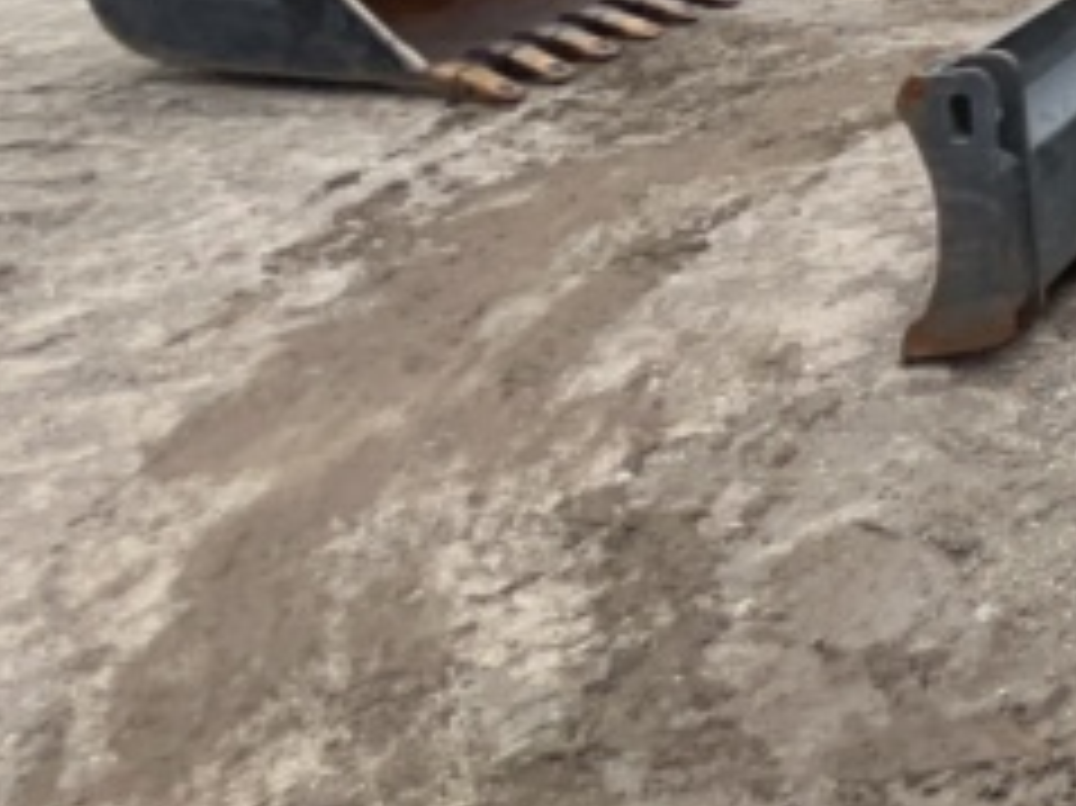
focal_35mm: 60
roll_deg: +1.7
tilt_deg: -0.4
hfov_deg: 21.5
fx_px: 1864
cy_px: -468
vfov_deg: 20.3
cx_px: 1918
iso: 40
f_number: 2.4
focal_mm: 1.54
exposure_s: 1/547
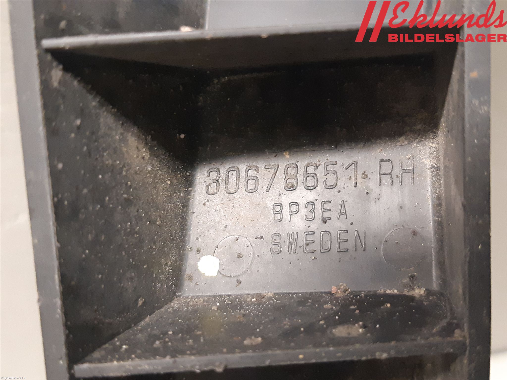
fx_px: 381
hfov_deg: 67.3
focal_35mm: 26
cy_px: 190
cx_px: 254
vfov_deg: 53.1
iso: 320
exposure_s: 1/25
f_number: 1.7
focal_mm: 3.93
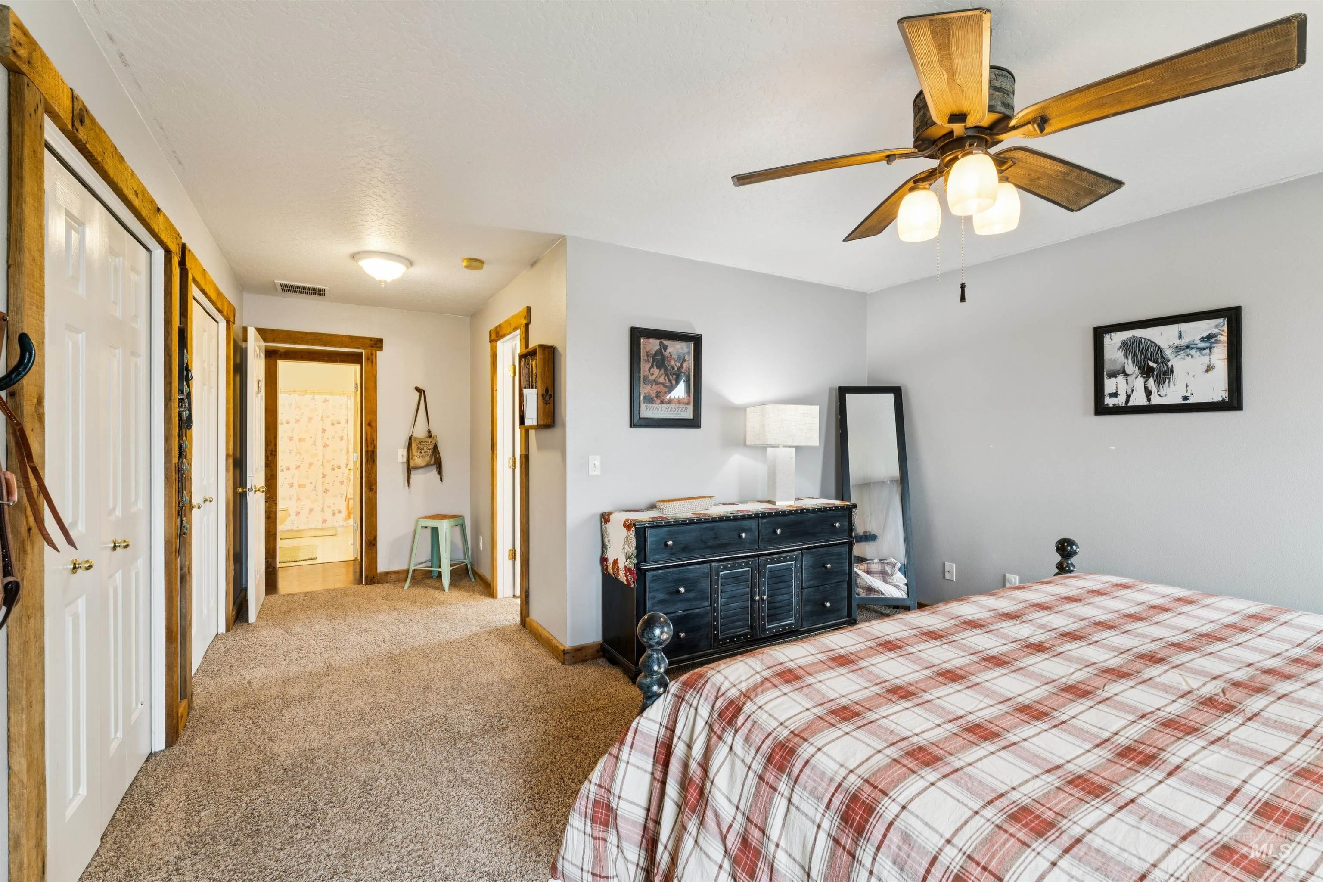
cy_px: 441
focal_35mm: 16
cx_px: 662
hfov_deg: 98.5
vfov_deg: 75.5
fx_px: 570
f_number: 13
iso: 400
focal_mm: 15.5
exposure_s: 1/5
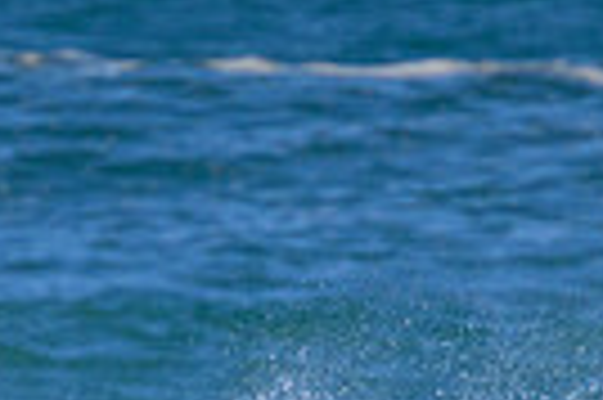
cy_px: 856
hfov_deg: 0.6
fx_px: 57968
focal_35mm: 3465
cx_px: 238
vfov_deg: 0.4
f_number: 11
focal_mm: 800
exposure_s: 1/2000
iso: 1100
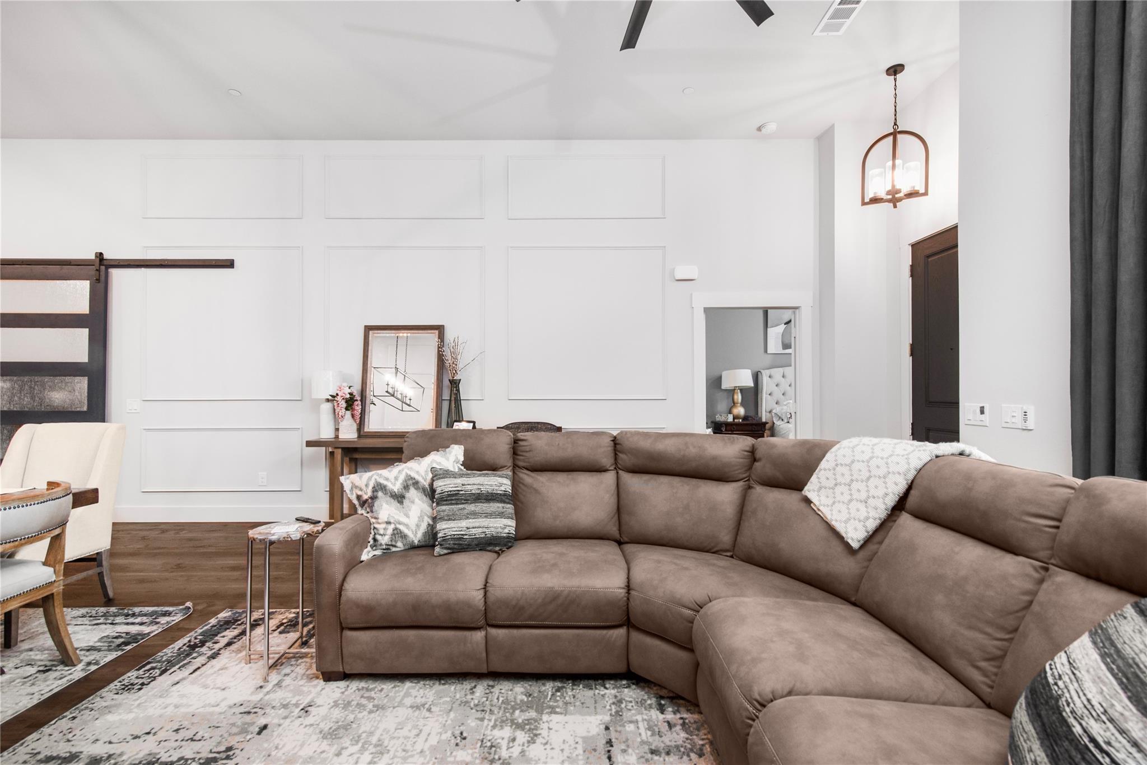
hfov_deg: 96.7
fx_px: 510
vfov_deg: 73.8
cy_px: 382
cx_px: 574
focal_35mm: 16
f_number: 6.3
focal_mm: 16
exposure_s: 1/15
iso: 320
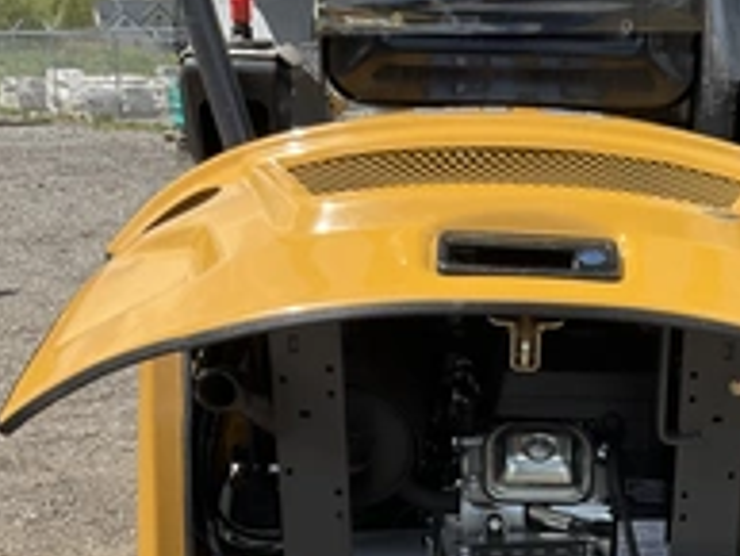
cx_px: 575
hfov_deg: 31.5
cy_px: 544
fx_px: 1283
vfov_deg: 23.5
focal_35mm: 60
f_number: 1.8
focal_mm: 3
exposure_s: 1/1342
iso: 25
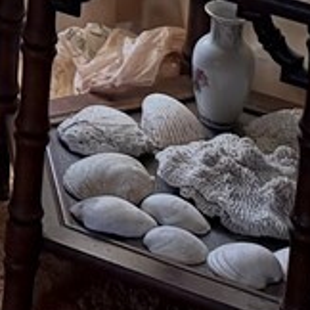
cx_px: -323
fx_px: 2128
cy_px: -599
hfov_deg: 7.9
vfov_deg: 7.4
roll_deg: -2.3
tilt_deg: -8.7
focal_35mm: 210
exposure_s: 1/121
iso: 160
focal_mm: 6.76
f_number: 1.78
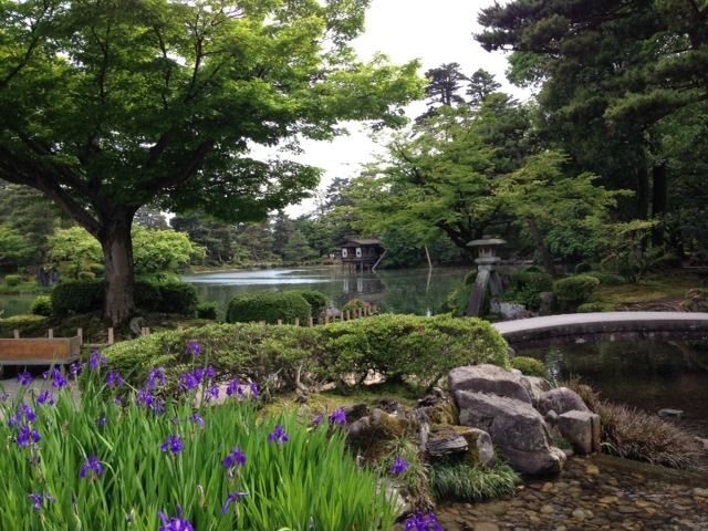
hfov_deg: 55.4
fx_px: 675
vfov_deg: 42.9
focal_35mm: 33
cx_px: 354
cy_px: 266
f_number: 2.4
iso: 50
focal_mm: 4.12
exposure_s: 1/463
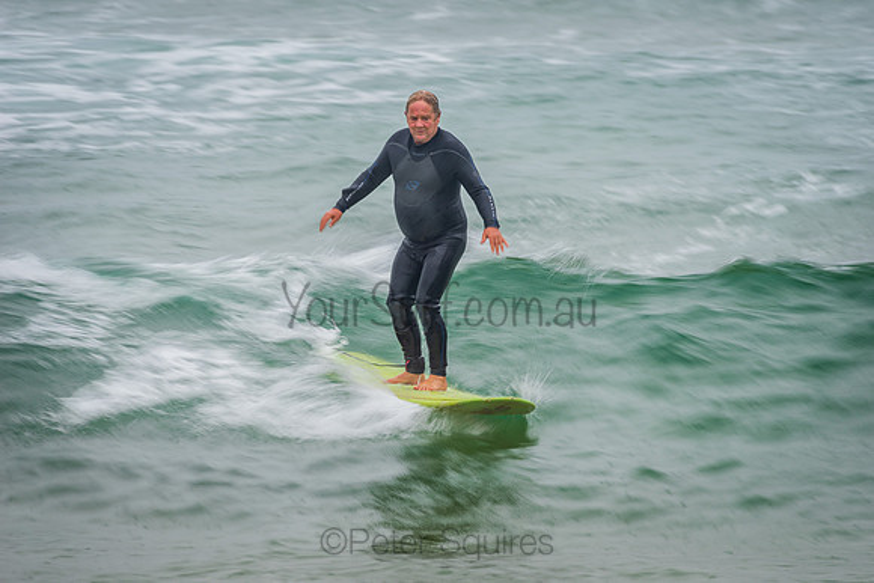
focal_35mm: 500
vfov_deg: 2.8
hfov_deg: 4.1
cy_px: 292
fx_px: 12141
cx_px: 437
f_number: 10
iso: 64
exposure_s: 1/20
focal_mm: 500
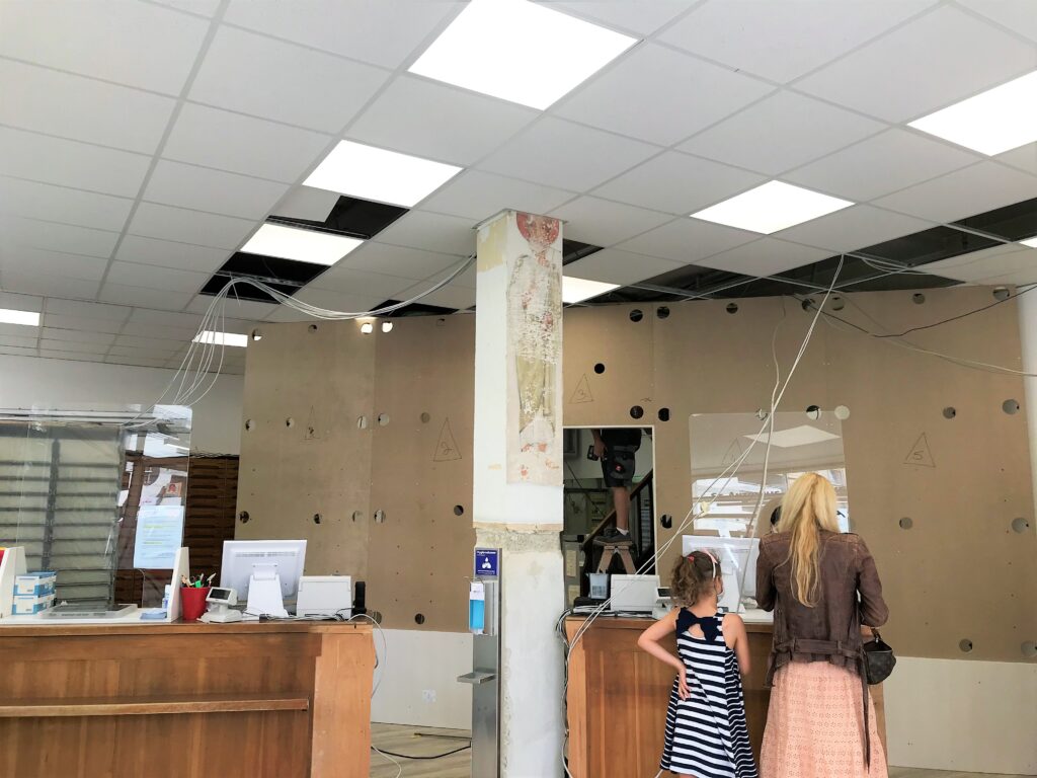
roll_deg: -0.3
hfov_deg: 63.4
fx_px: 839
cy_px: 389
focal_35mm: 28
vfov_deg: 49.7
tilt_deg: +8.8
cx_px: 518
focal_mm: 3.99
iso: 20
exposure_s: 1/218
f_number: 1.8
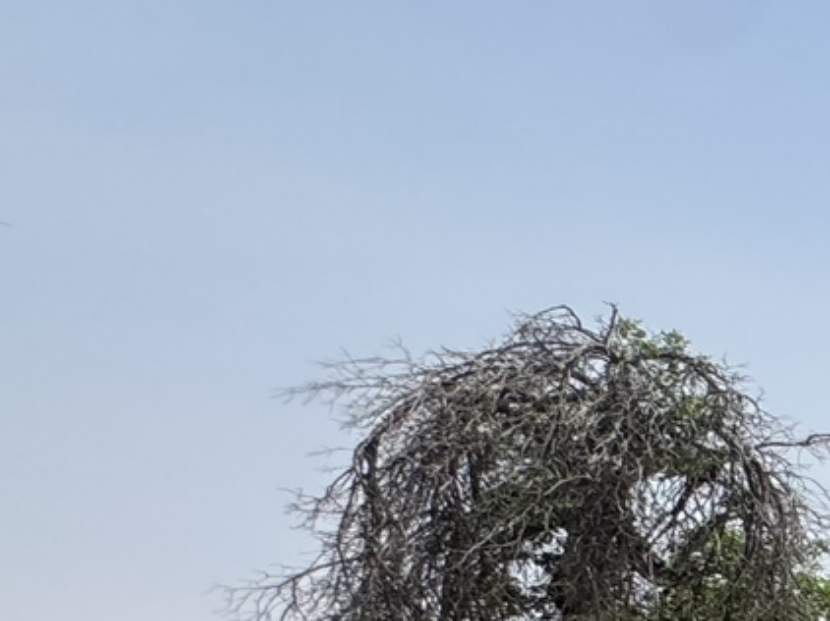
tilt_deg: +5.6
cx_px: 1985
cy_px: 829
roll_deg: -1.0
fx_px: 1630
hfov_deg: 15.3
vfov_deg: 19.7
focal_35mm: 68
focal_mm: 2.22
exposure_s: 1/1567
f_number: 2.2
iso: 50
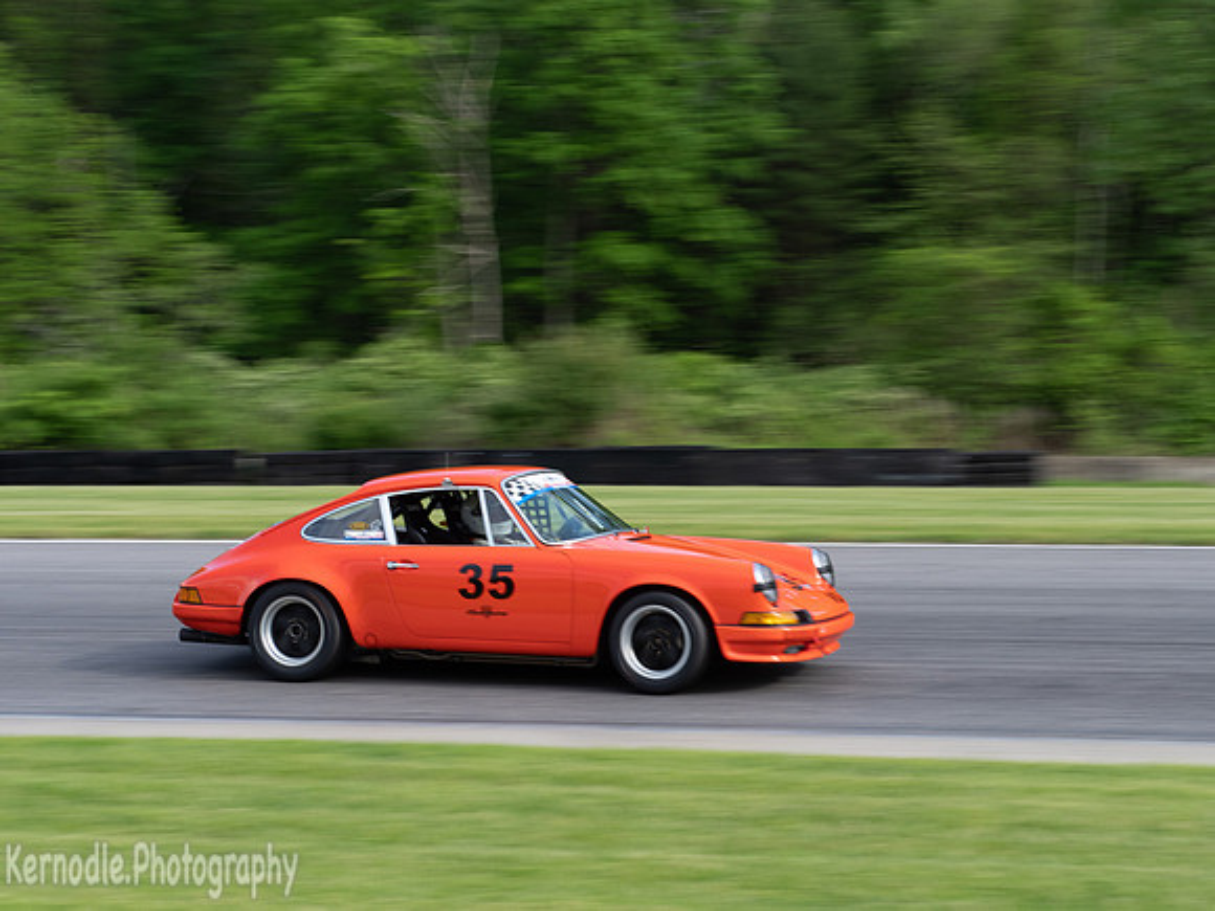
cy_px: 456
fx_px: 2808
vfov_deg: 18.4
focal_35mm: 80
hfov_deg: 24.4
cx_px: 608
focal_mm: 40
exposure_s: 1/125
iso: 200
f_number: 9
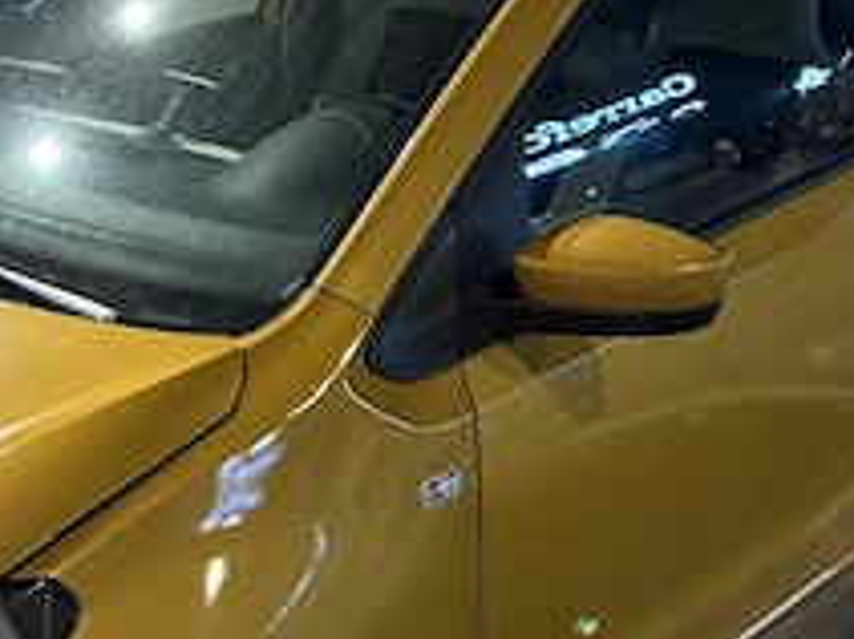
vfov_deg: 19.9
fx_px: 1825
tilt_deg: -22.7
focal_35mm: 74
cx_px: 304
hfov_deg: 26.2
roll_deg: -0.4
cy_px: 384
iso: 500
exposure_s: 1/25
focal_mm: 5.96
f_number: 1.6
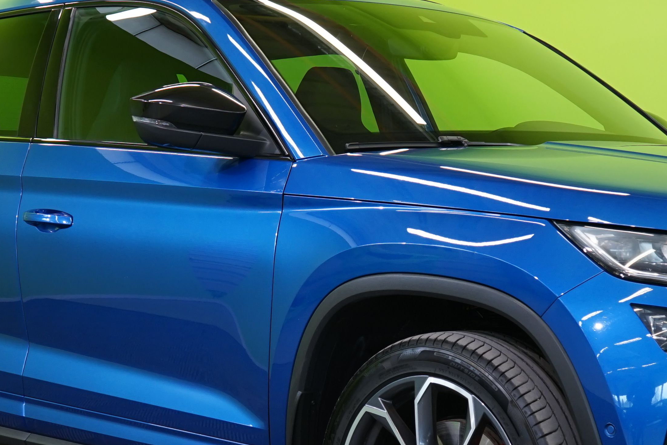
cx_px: 392
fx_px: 1630
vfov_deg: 15.5
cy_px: 312
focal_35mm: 88
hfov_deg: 23.1
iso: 400
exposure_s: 1/30
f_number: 5.6
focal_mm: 32
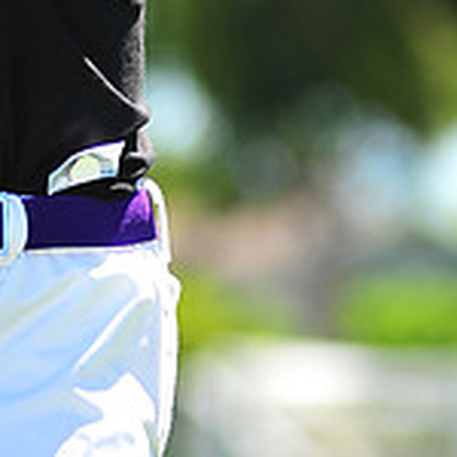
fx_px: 8827
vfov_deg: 3.0
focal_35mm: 591
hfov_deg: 3.0
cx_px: -64
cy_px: -268
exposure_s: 1/500
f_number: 5
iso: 200
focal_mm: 180
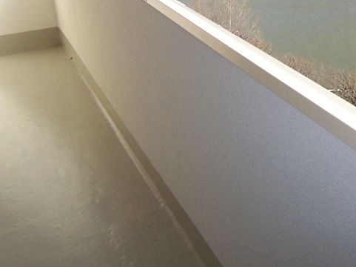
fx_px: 504
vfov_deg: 27.9
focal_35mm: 49
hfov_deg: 35.5
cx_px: 349
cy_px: 2
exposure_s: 1/160
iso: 50
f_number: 5.6
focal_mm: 3.8
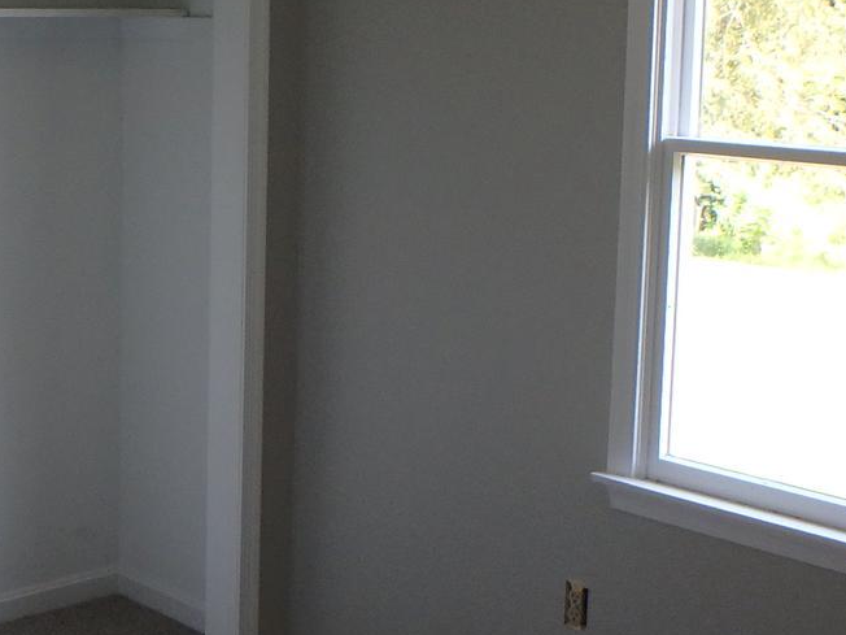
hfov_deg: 28.6
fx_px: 1613
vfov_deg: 22.2
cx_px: 139
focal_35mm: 66
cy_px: 256
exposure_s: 1/60
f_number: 3.5
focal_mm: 3.7
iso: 200
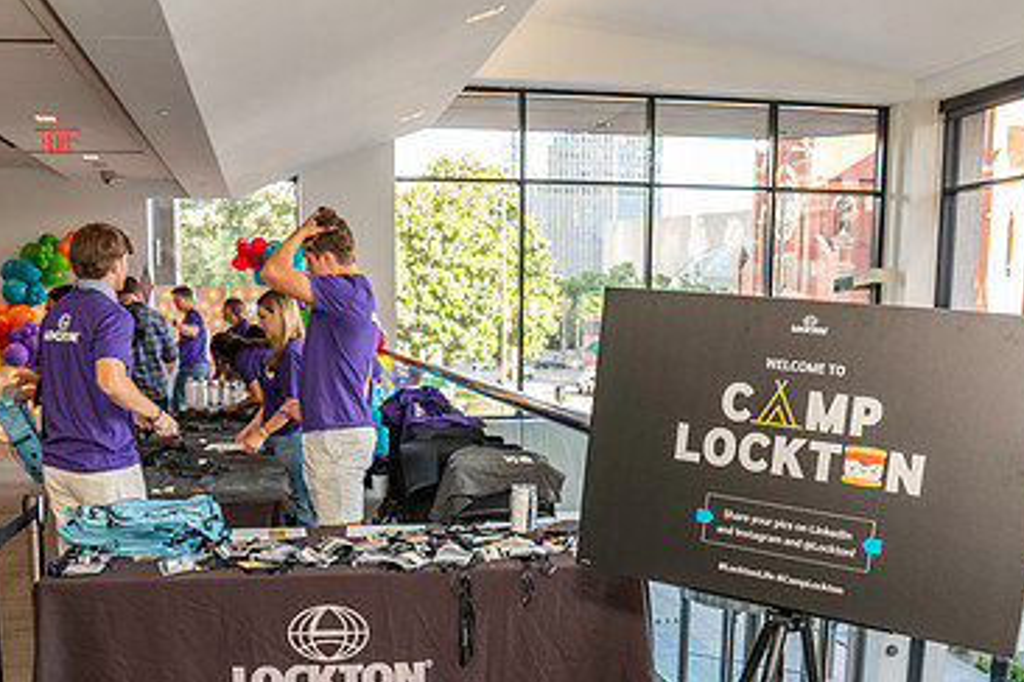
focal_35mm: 38
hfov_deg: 50.6
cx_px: 445
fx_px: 1081
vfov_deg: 34.3
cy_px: 510
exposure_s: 1/200
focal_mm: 24
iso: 1000
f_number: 4.5
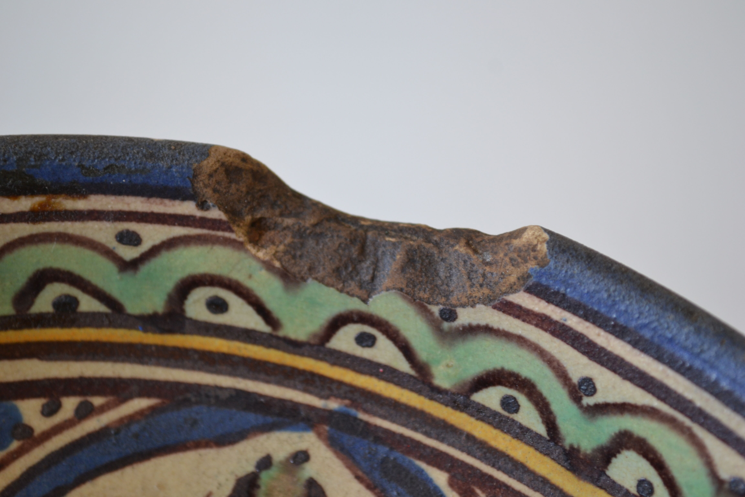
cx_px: 372
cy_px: 248
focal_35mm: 75
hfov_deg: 27.0
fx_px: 1552
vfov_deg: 18.2
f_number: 5.6
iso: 400
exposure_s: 1/20
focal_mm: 50
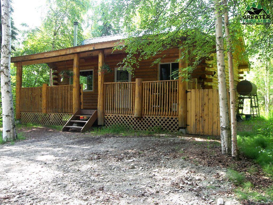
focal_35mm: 37
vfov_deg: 38.7
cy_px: 102
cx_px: 136
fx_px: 292
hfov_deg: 50.1
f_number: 3.2
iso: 50
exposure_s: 1/40
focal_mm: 7.8
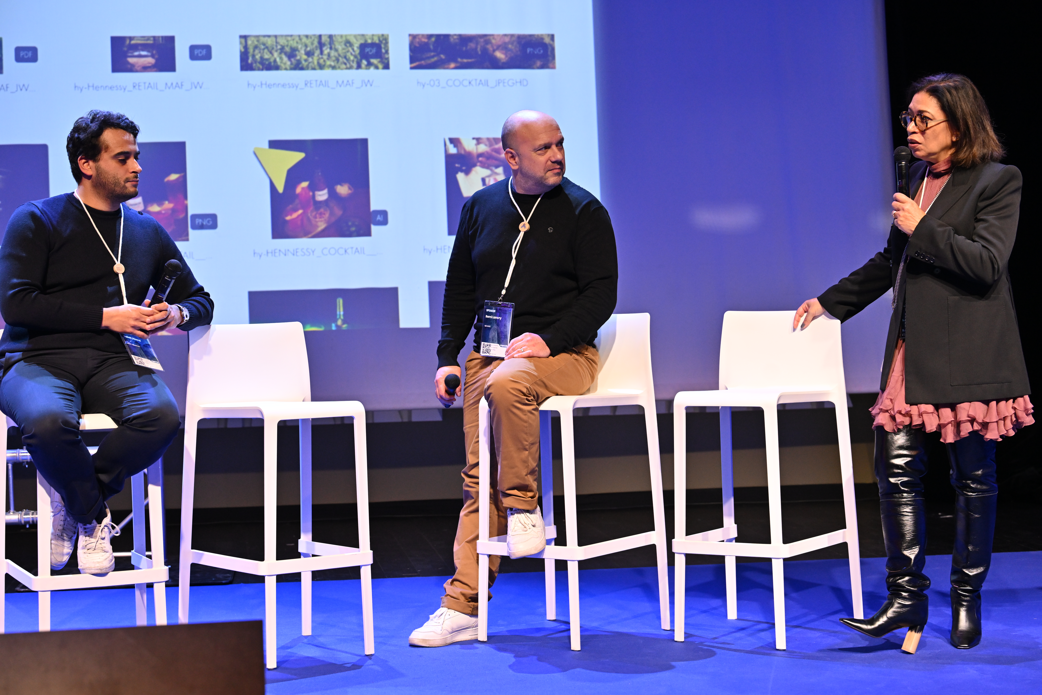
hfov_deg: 28.8
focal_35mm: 70
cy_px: 348
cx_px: 521
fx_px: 2026
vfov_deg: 19.5
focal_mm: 70
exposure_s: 1/125
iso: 1600
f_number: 4.5
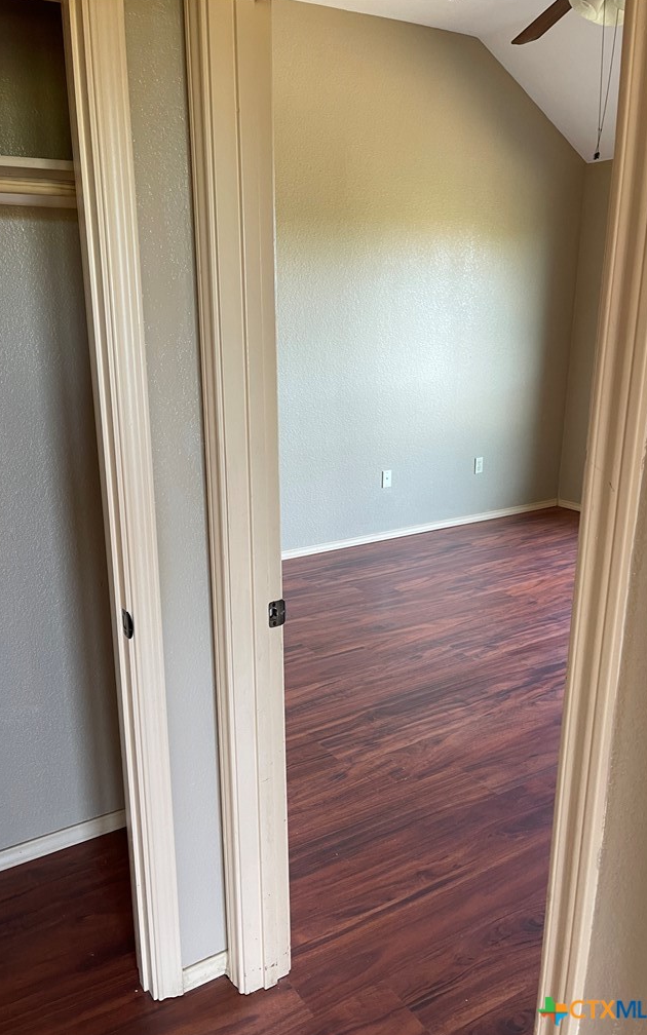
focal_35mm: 28
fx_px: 790
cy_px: 521
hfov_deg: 44.5
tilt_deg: -15.1
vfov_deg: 66.5
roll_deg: +1.2
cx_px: 291
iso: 80
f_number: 1.6
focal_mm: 5.1
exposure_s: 1/60
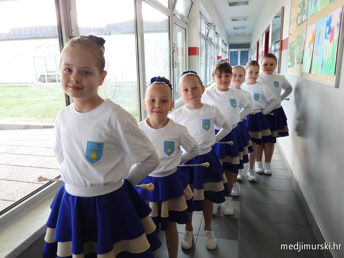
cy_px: 129
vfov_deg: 53.1
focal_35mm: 26
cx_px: 172
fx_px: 258
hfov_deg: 67.3
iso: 110
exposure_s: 1/30
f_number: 2.8
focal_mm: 4.7
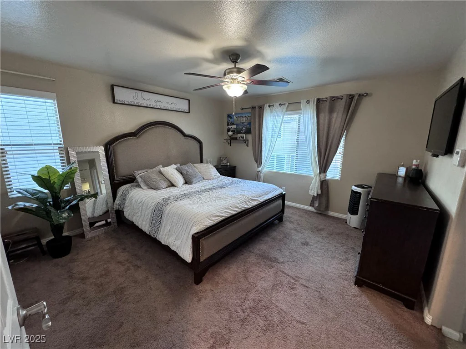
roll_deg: -1.0
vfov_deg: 85.7
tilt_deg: -12.3
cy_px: 174
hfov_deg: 102.1
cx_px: 233
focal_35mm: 14
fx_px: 188
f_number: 2.2
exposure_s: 1/60
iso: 320
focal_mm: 2.22
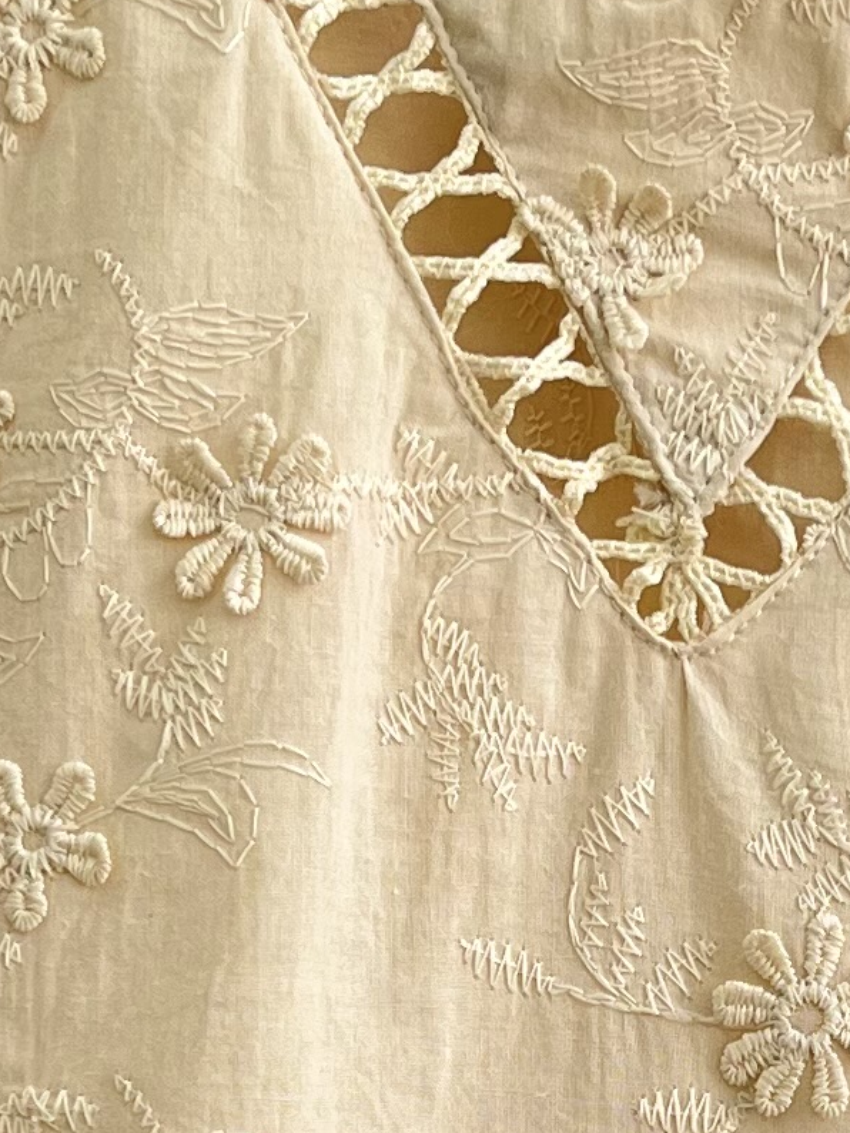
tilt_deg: +2.5
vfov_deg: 14.8
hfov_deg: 11.2
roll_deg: +1.0
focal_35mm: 132
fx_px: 4319
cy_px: 1053
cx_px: 780
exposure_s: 1/284
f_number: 1.5
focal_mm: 5.7
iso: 50
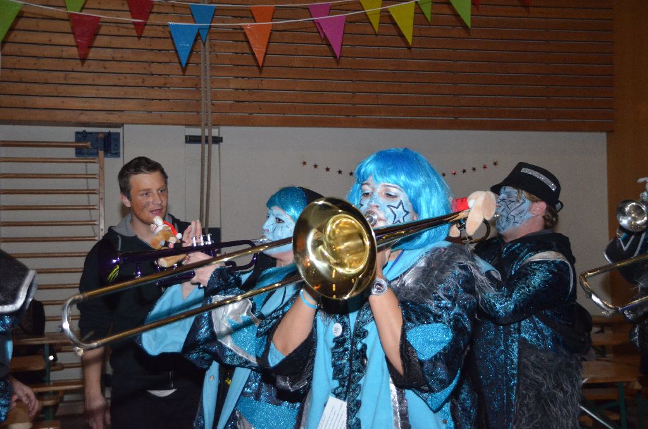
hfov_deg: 41.2
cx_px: 324
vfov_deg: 27.9
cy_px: 214
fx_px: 862
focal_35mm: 48
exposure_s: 1/60
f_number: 4.2
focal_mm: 32
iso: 3200
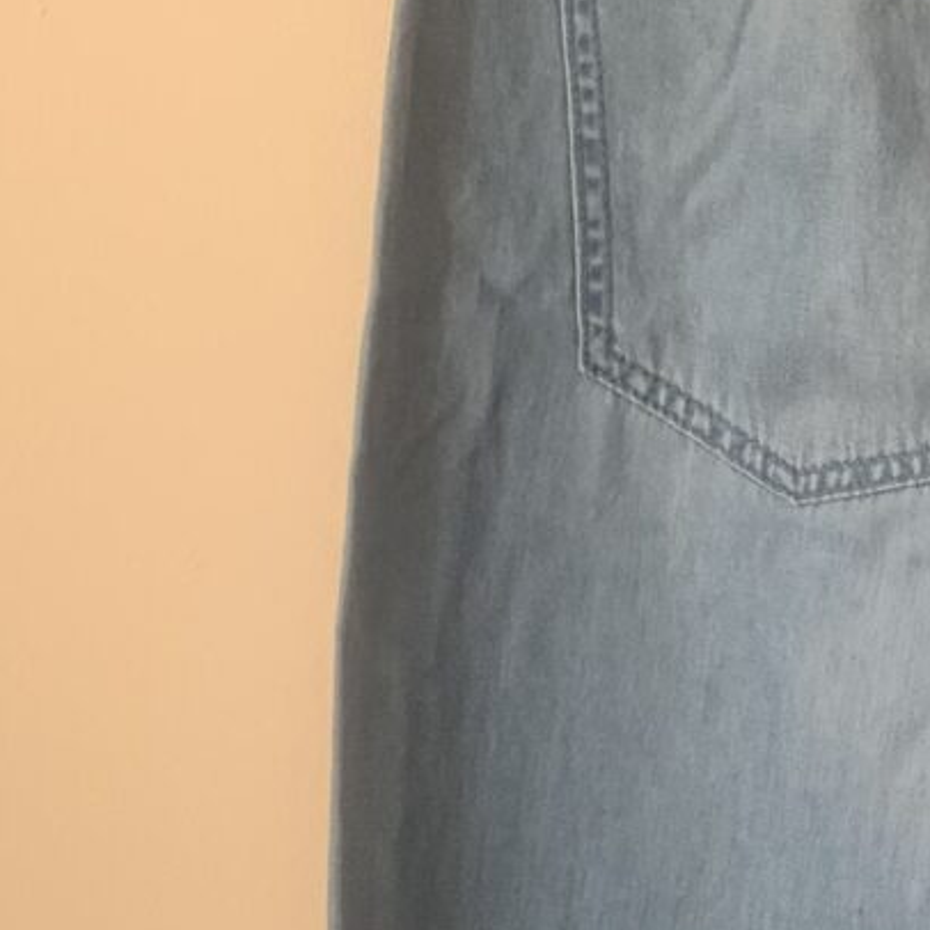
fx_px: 3526
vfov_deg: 14.8
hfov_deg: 14.3
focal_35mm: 116
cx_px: 1262
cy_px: 916
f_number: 1.8
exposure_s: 1/121
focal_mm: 4.25
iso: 64
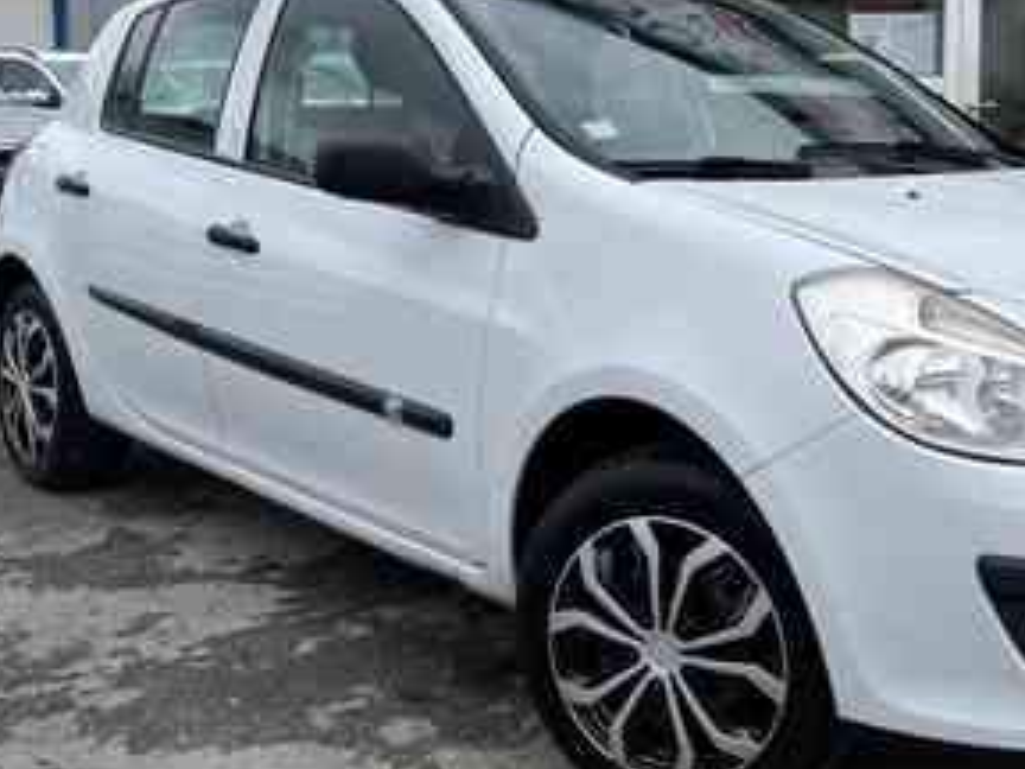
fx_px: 1362
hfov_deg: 39.5
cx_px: 826
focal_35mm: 46
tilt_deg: -5.5
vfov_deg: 30.9
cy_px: 183
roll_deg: -0.9
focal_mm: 5.7
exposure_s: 1/982
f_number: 1.5
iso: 50
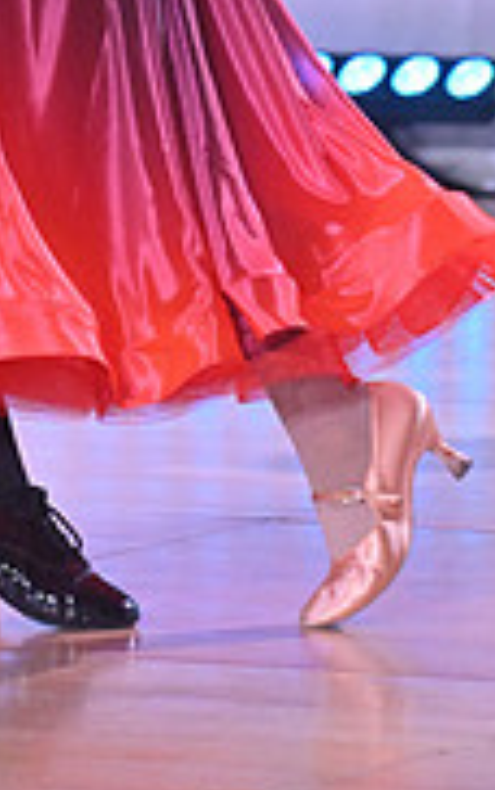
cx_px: 63
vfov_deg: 3.2
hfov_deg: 2.0
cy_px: -395
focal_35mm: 648
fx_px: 13965
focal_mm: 200
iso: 4000
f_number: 4
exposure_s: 1/400
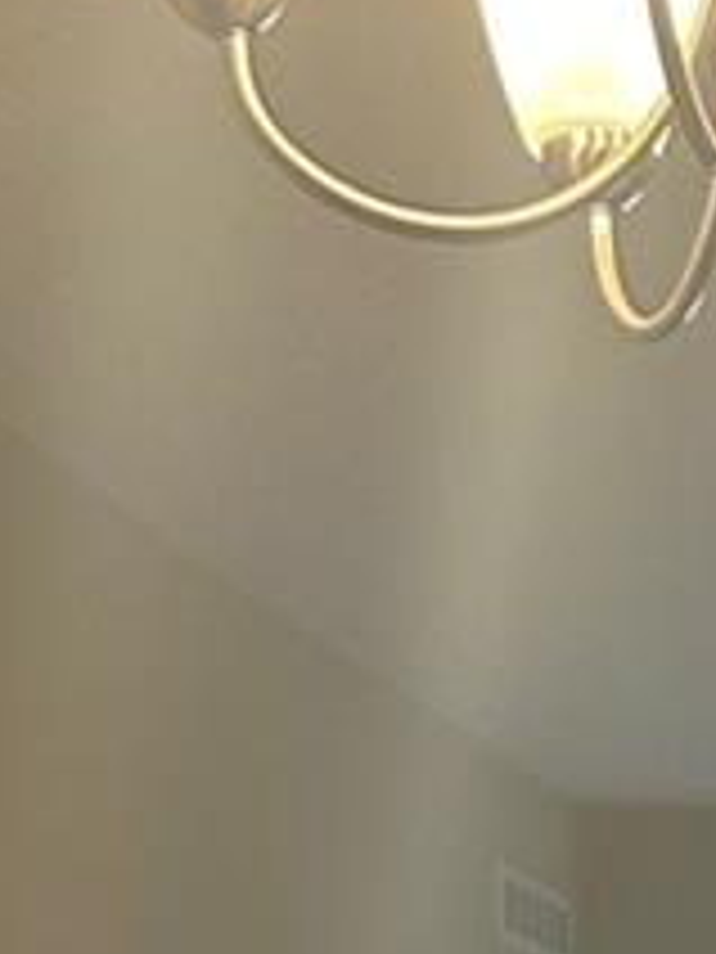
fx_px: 4054
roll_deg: +0.4
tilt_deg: -9.5
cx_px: 1054
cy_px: 2070
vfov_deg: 11.7
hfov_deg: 9.8
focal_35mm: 147
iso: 125
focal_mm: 5.7
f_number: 1.5
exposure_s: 1/120
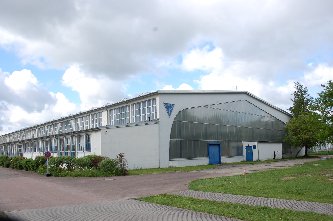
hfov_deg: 67.4
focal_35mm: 27
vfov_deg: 47.8
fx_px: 250
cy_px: 110
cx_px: 166
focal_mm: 18
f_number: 8
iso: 200
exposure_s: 1/250
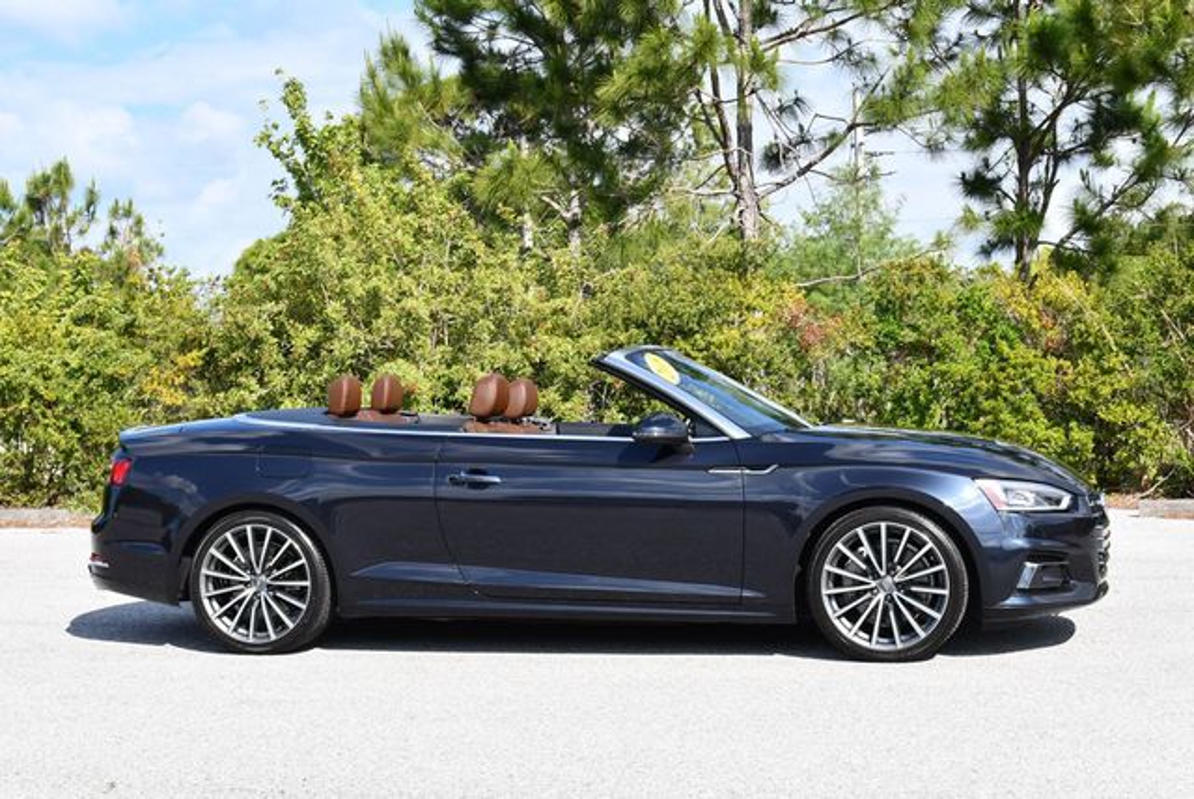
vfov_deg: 21.3
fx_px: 2125
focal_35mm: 64
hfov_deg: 31.4
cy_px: 400
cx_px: 597
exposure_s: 1/250
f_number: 8
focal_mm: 32
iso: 180
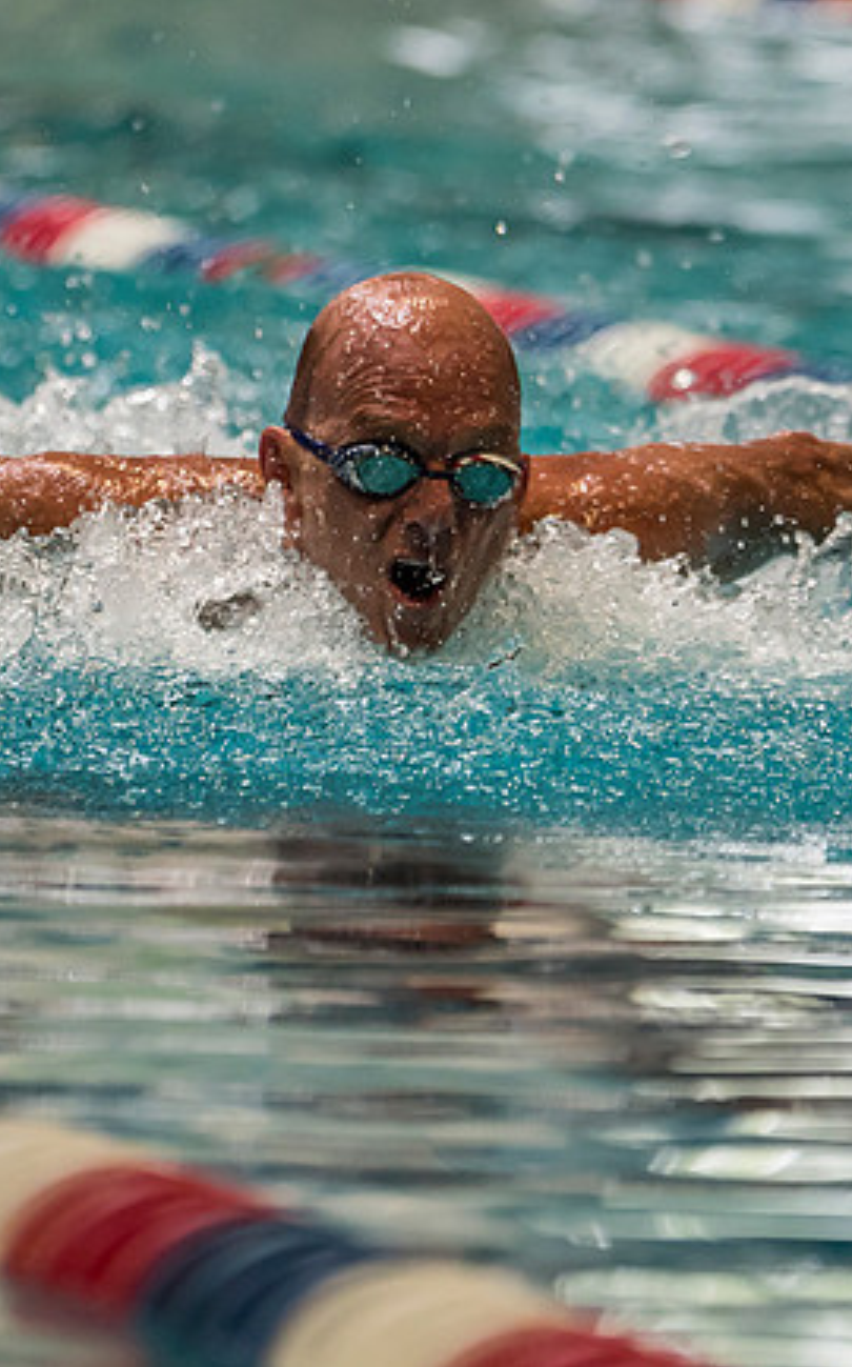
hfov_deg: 1.7
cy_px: 649
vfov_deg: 2.8
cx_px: 338
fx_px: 28431
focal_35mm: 764
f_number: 2.8
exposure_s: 1/1000
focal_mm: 200
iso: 1250
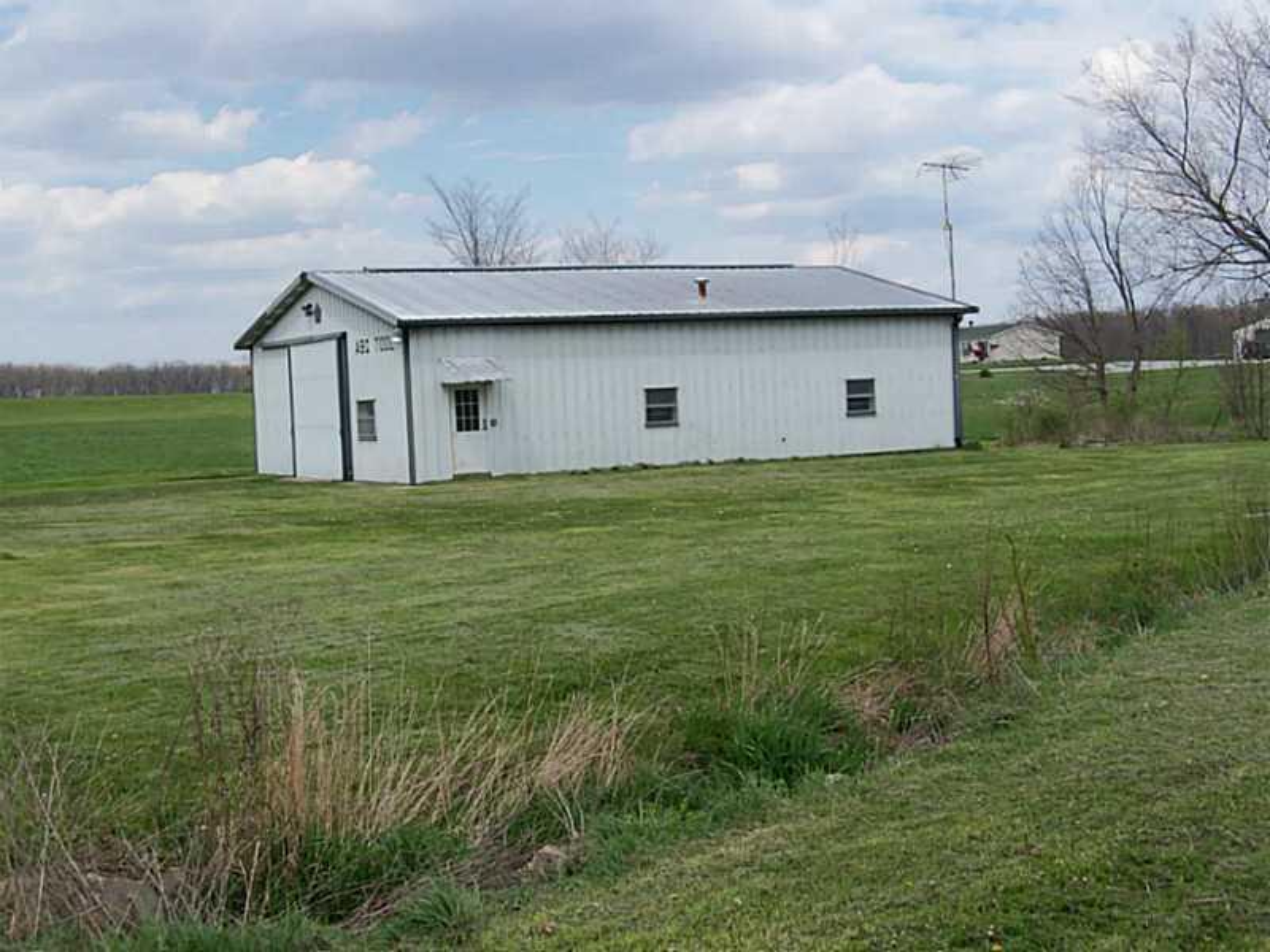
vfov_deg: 29.1
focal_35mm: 50
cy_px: 476
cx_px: 635
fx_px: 1834
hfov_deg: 38.2
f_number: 3.8
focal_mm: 8.8
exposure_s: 1/640
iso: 80
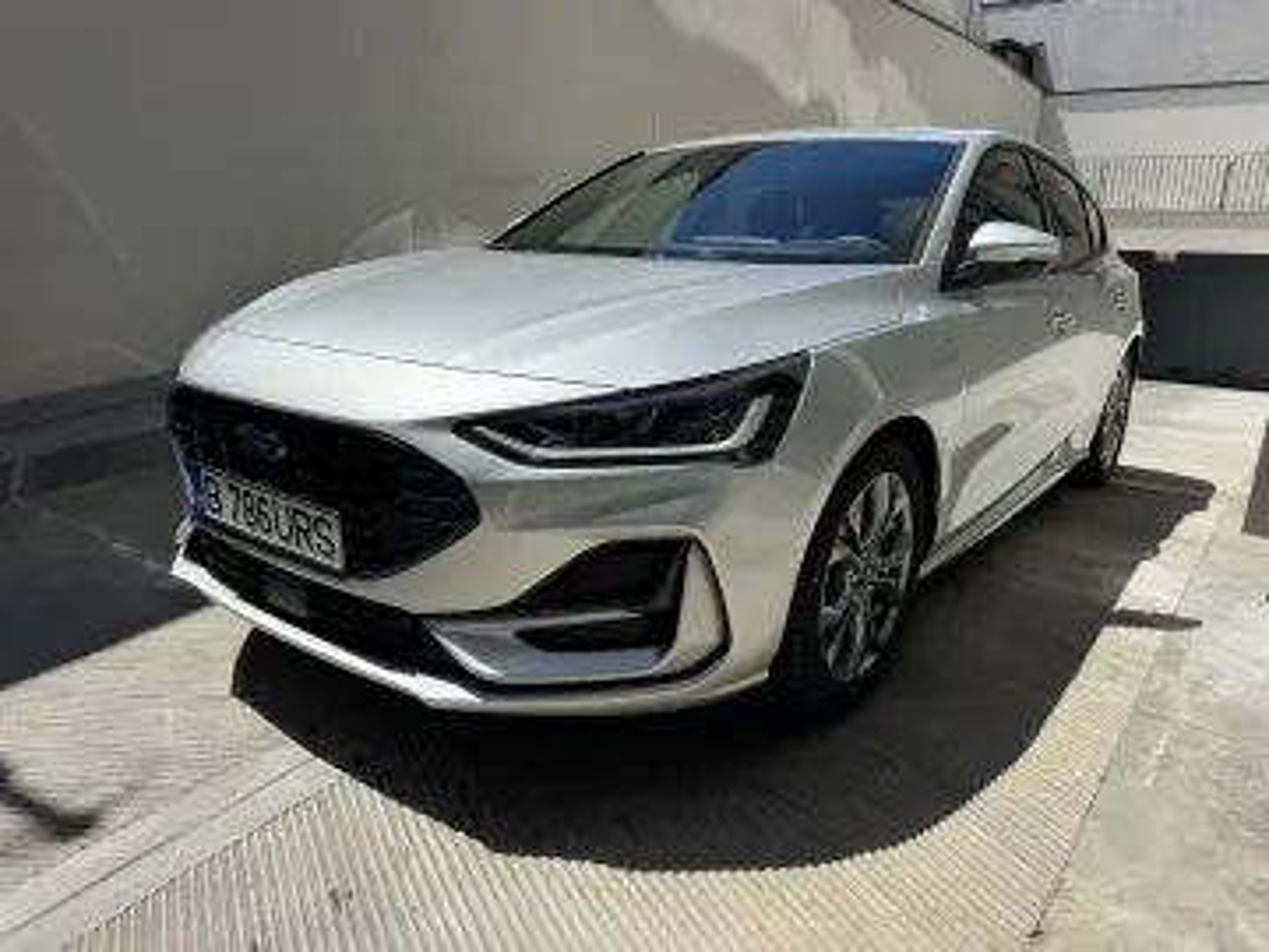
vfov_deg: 56.8
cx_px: 634
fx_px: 880
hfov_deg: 71.6
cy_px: 476
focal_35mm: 24
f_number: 1.78
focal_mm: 6.76
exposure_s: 1/4310
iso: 80
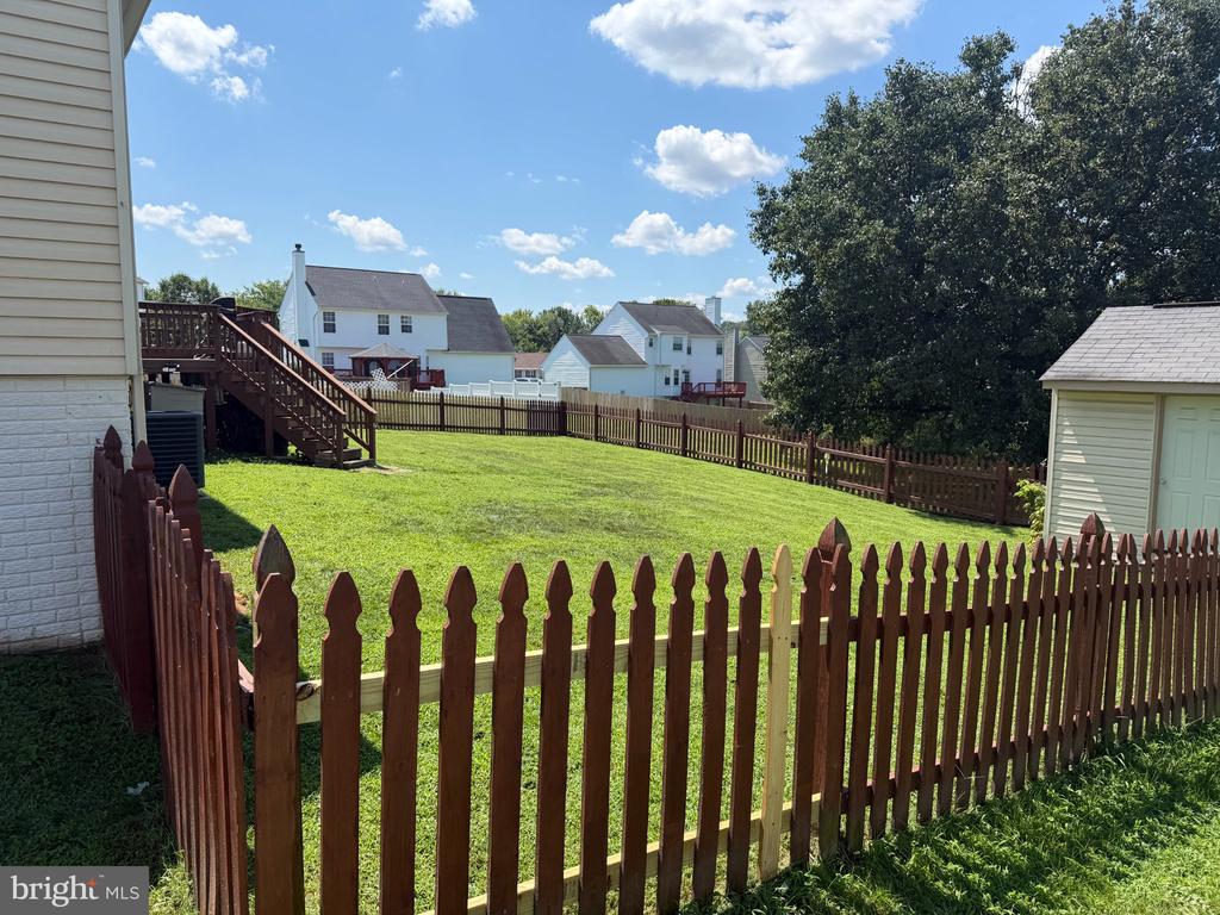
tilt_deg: -6.2
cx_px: 610
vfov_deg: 56.8
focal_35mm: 24
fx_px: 846
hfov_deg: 71.6
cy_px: 458
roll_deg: +0.2
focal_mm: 6.76
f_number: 1.78
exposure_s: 1/4167
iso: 80
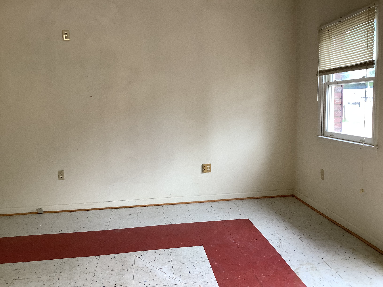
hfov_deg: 58.4
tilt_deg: -7.8
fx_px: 343
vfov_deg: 45.4
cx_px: 192
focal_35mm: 31
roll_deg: +0.9
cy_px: 144
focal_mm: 3.3
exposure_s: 1/50
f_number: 2.4
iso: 64
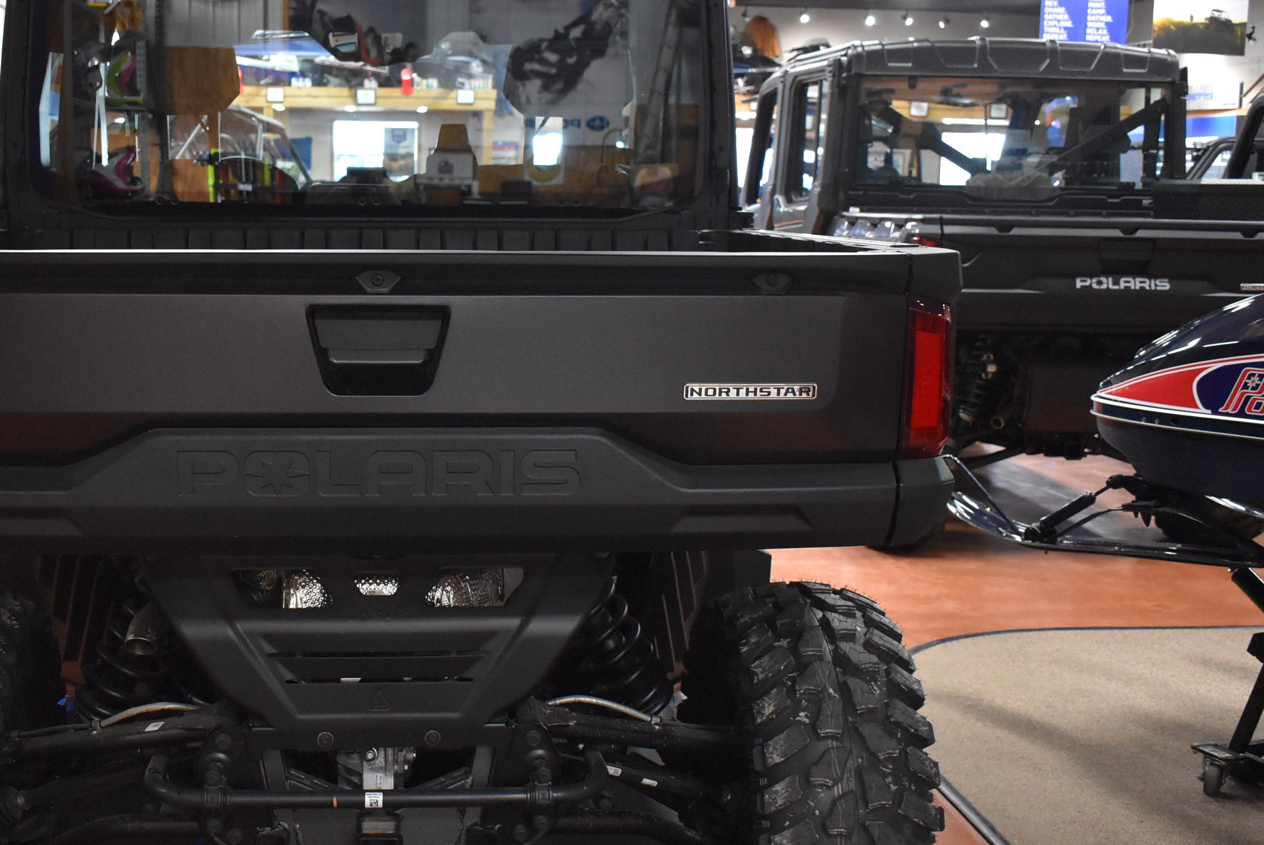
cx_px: 430
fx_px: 1604
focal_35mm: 46
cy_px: 399
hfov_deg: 42.5
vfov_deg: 29.5
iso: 4000
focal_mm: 23
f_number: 3.8
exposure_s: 1/125
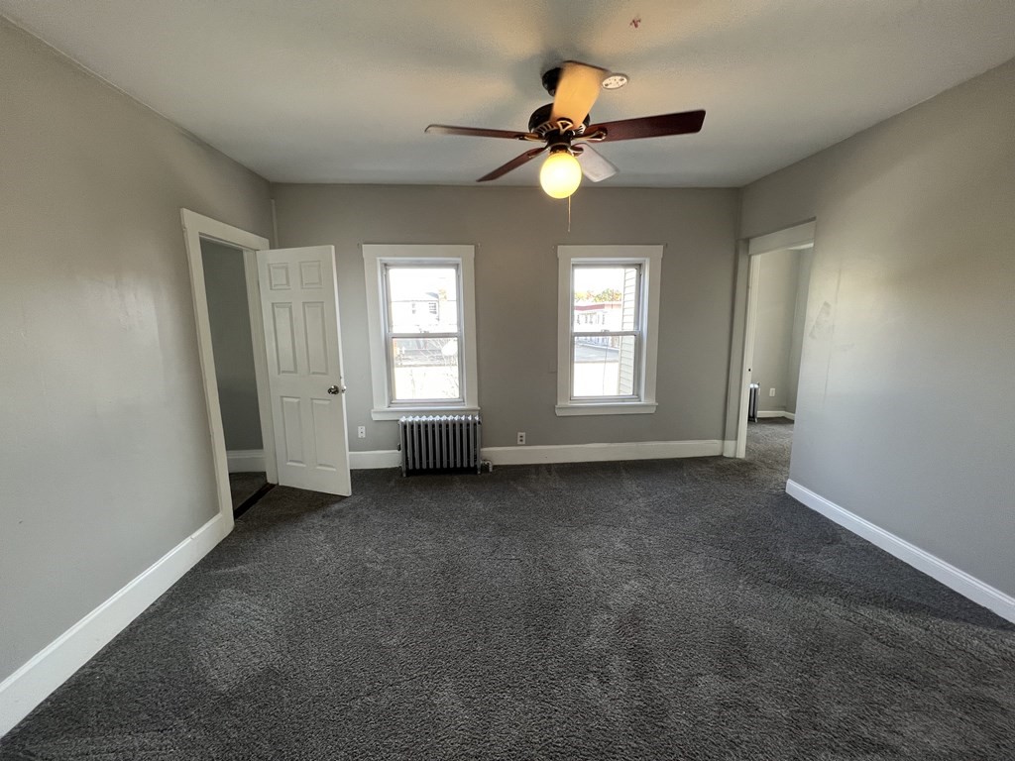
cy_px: 380
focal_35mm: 13
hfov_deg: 106.2
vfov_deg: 89.9
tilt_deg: -9.4
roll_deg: +1.7
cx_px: 508
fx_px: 381
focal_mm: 1.57
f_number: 1.8
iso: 100
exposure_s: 1/120
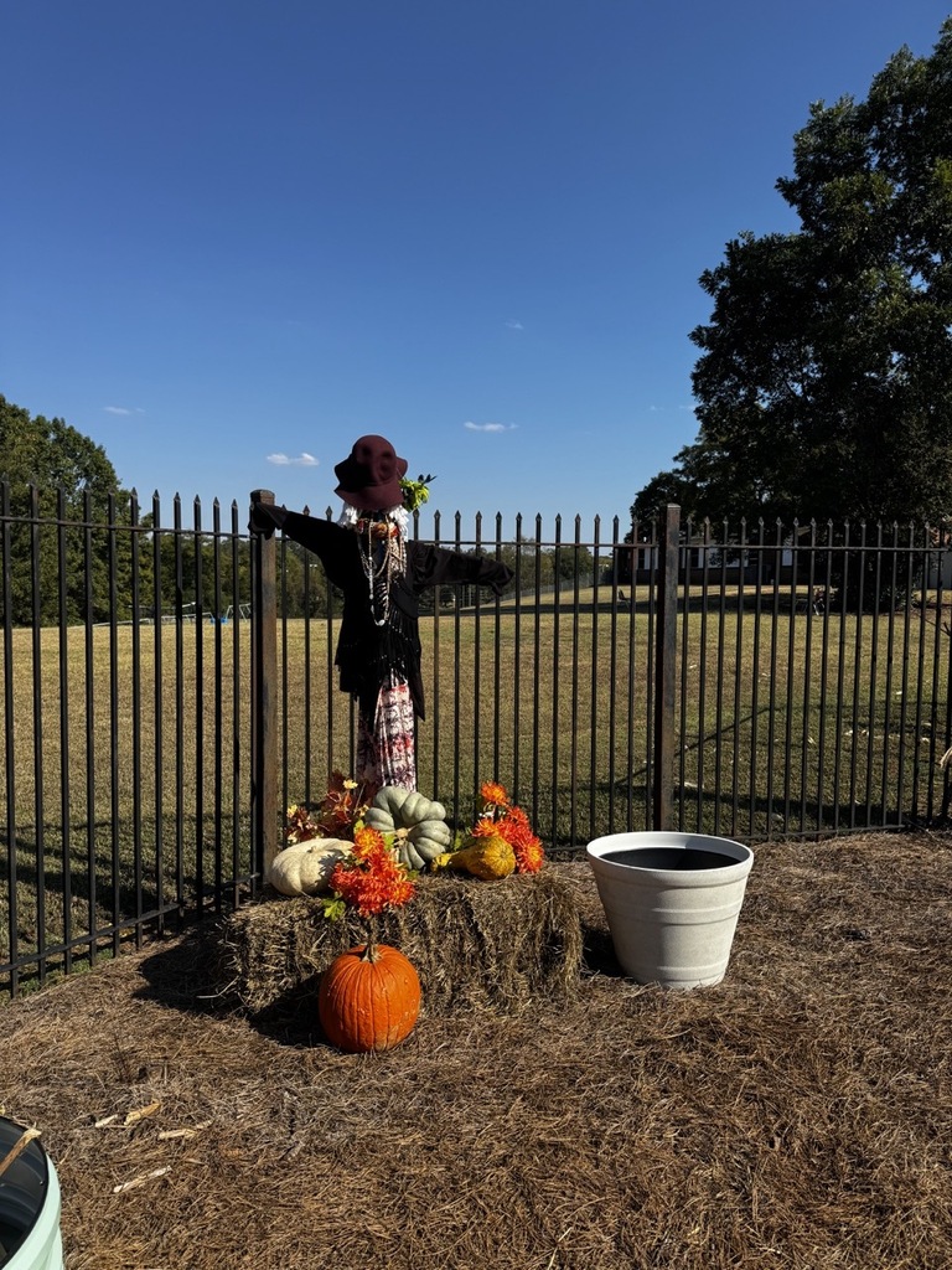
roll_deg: +0.3
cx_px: 476
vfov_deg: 71.6
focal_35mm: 24
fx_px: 880
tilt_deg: -4.4
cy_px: 635
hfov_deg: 56.8
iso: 80
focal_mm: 6.76
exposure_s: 1/4049
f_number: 1.78
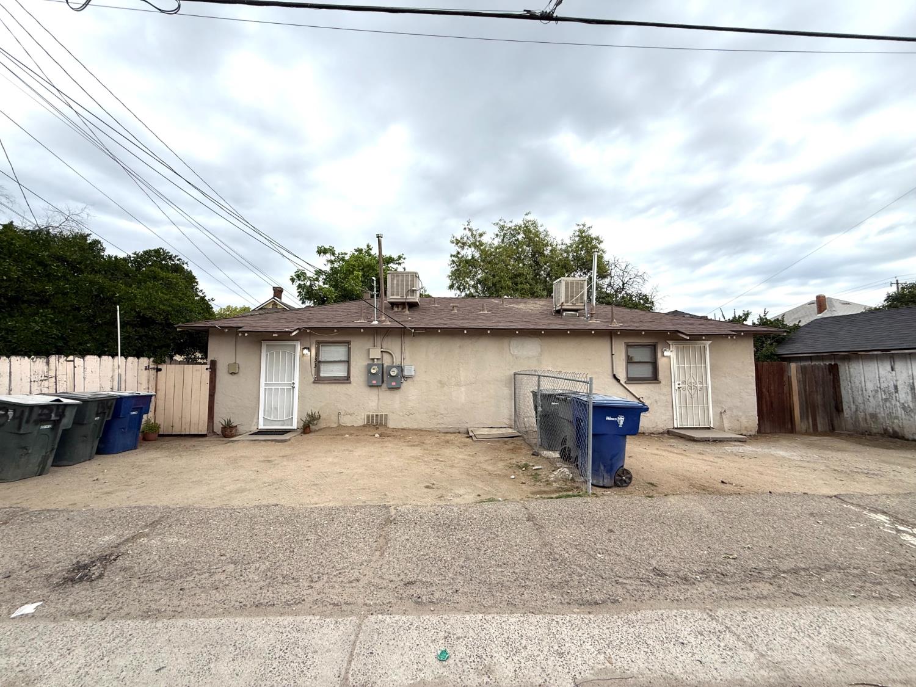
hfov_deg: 102.1
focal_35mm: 14
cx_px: 458
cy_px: 344
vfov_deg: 85.7
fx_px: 370
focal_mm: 2.22
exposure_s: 1/458
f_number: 2.2
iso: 50
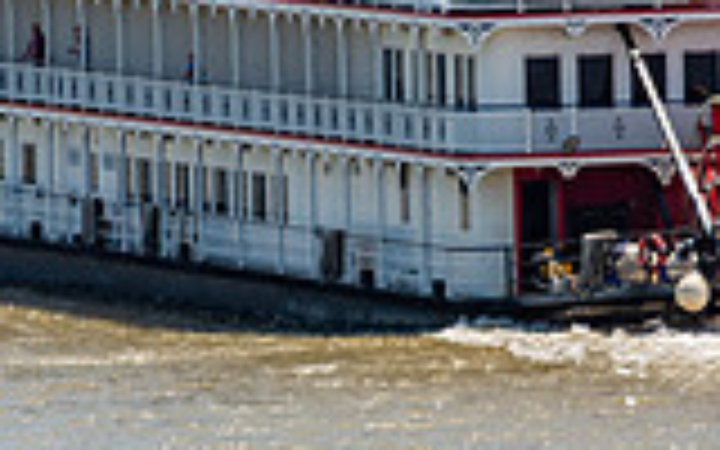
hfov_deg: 1.7
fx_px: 24332
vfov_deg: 1.1
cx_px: 466
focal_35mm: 1240
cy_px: 68
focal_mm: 300
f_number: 8
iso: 100
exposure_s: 1/250
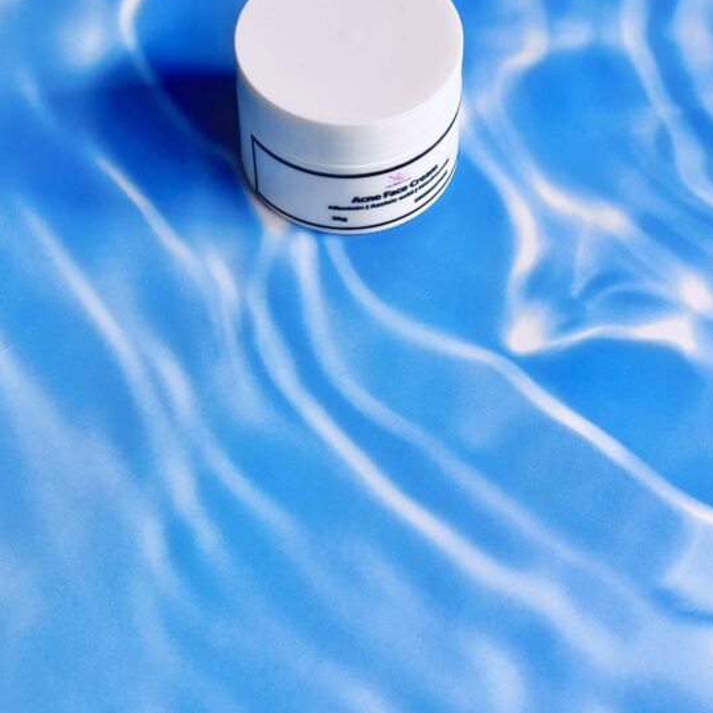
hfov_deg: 27.3
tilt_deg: -55.6
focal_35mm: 63
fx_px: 1468
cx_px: 333
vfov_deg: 27.2
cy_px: 258
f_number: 1.78
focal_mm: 6.86
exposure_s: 1/90
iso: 80
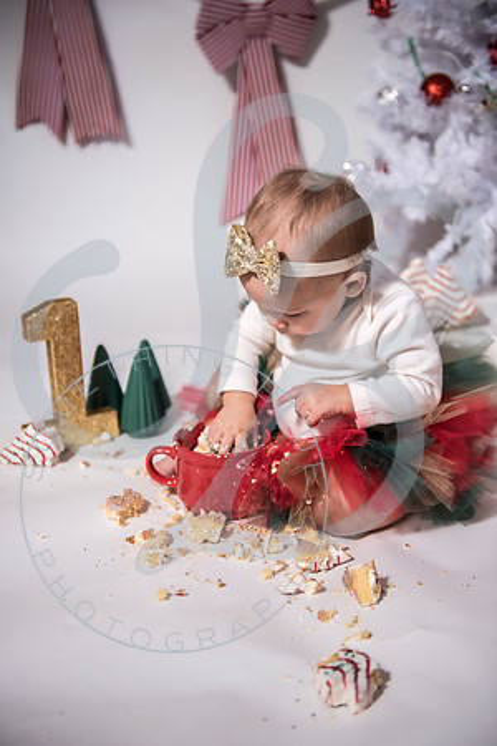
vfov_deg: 43.6
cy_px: 373
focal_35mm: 45
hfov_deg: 29.9
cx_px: 248
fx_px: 932
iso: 100
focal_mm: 45
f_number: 2.8
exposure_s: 1/125
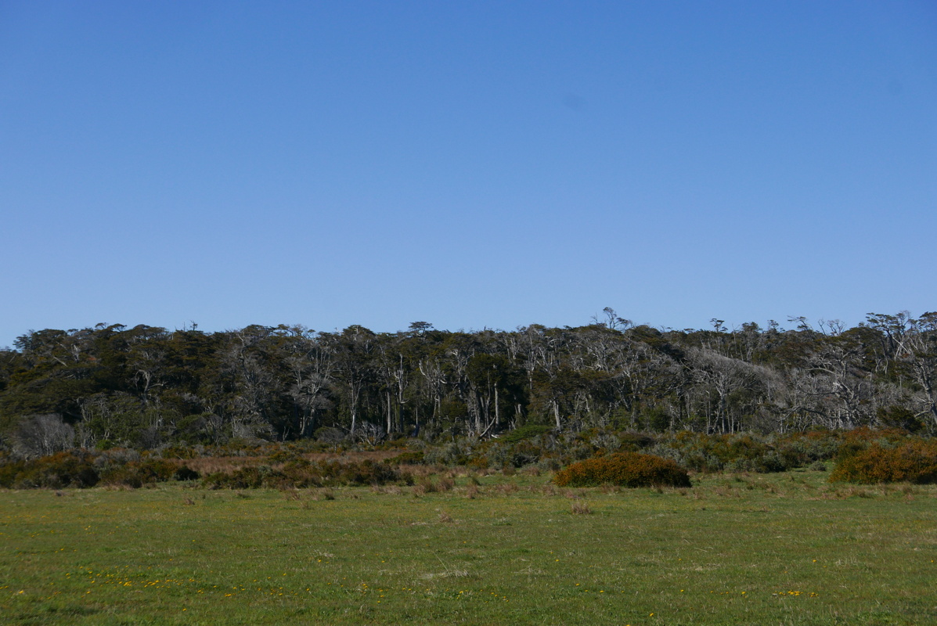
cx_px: 468
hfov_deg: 27.0
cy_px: 313
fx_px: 1953
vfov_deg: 18.2
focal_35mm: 75
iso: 200
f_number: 5.6
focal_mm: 34
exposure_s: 1/1000
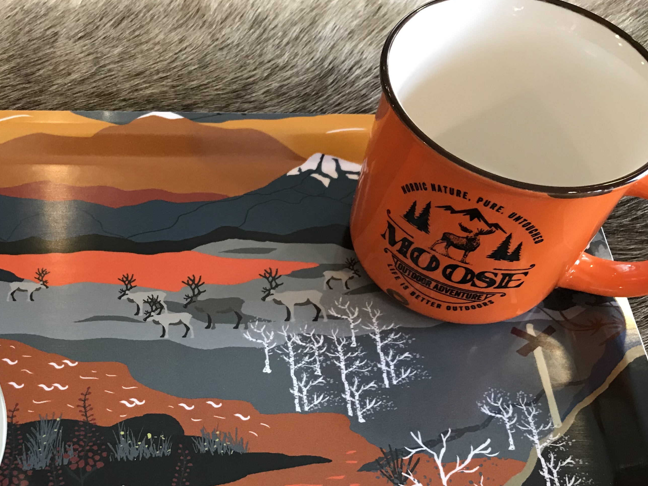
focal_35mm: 44
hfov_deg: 42.1
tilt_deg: -59.0
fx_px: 824
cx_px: 193
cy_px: 352
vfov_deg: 32.4
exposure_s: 1/17
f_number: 1.8
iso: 50
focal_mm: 3.99
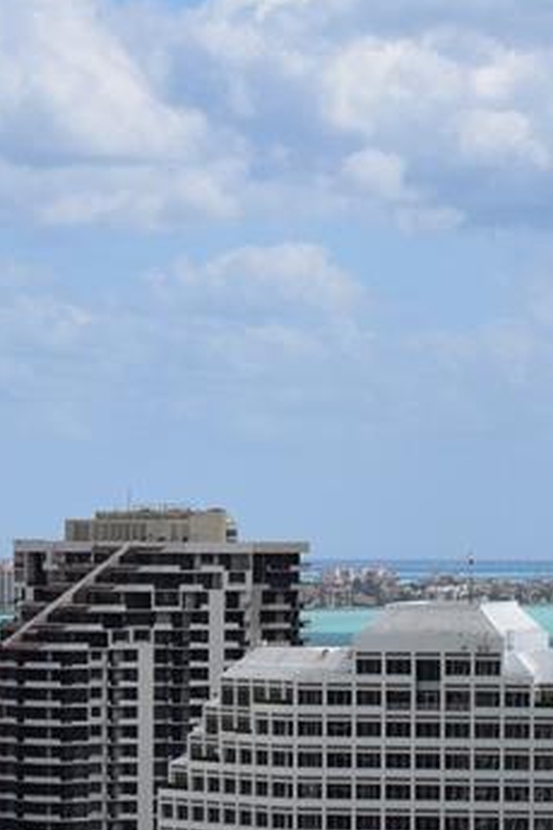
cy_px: 652
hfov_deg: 6.3
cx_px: 129
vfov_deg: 9.4
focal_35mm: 219
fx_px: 5046
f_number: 11
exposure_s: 1/500
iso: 200
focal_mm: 42
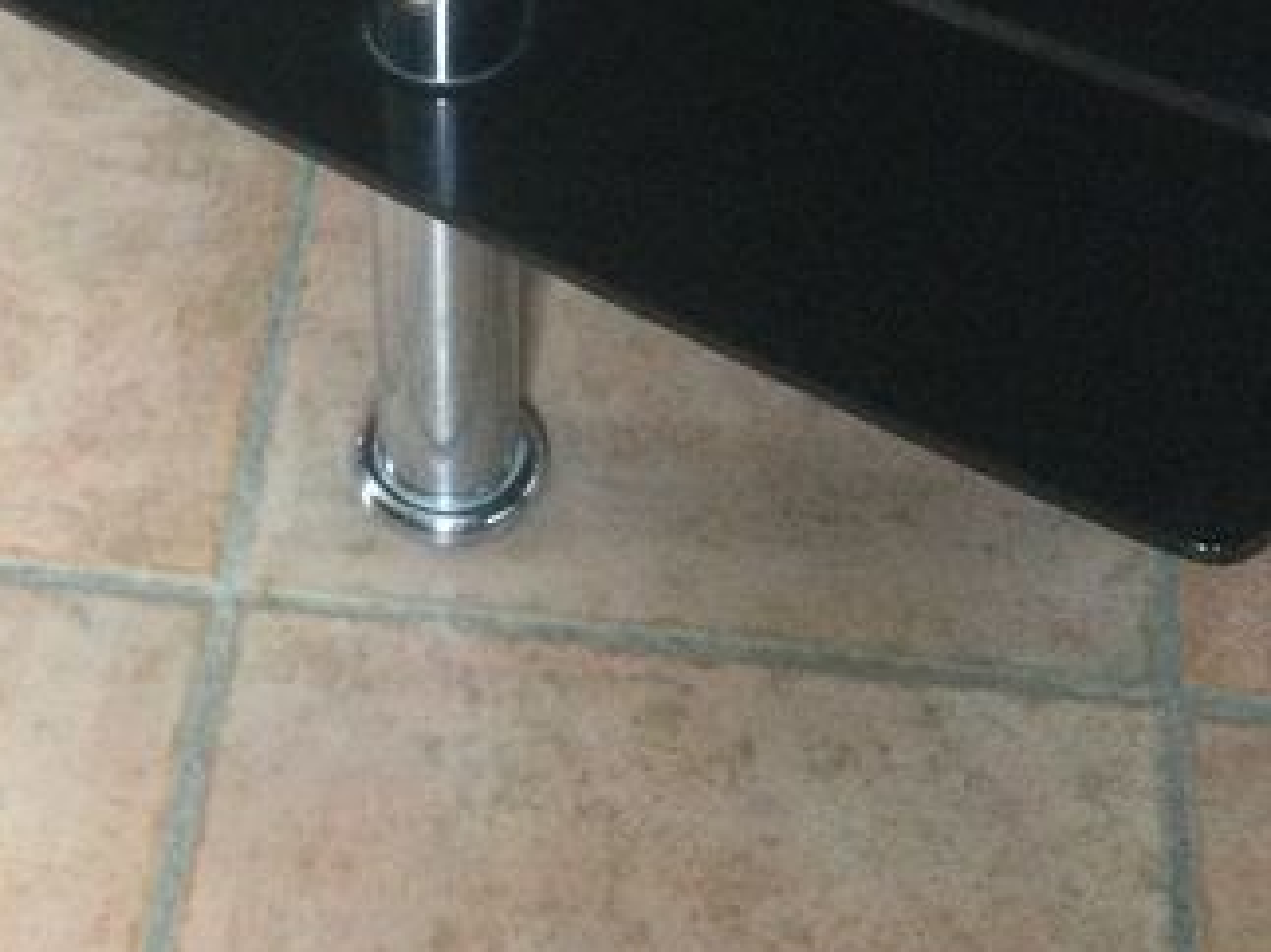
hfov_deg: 20.3
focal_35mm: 96
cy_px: -484
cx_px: 283
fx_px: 3524
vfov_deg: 14.4
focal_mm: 3.3
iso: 250
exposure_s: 1/17
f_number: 2.4
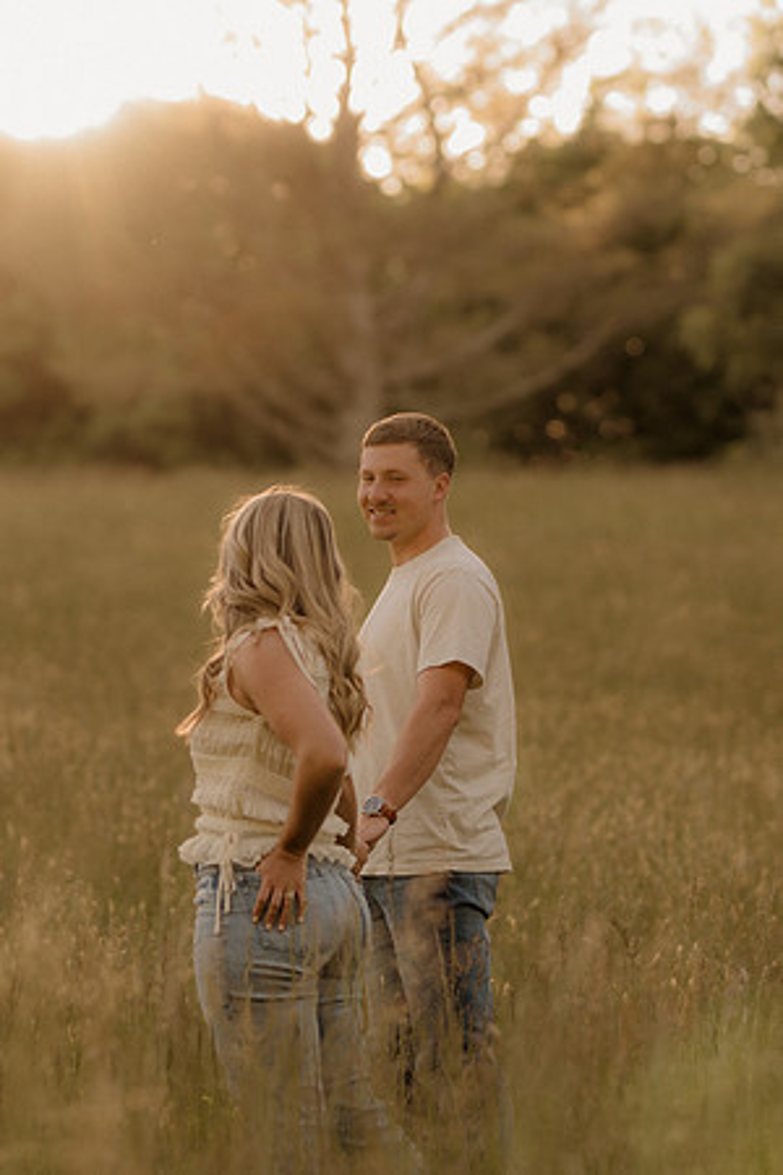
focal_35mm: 127
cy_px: 588
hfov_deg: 10.8
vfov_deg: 16.1
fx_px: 4143
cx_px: 392
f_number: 2
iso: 250
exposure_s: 1/800
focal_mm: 85
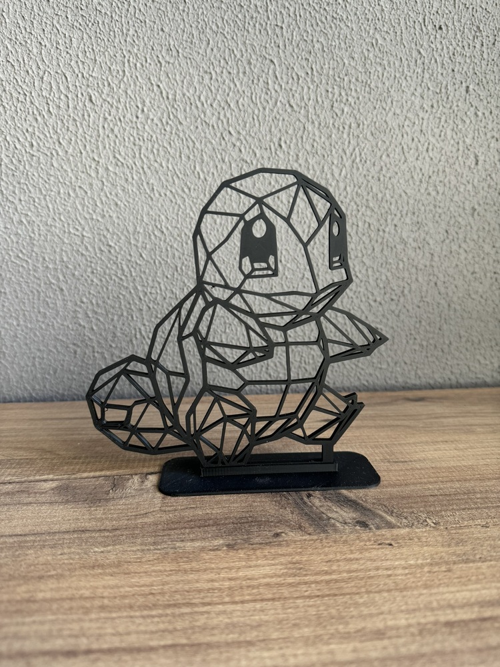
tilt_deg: -10.9
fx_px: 462
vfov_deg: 71.6
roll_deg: +0.3
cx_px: 250
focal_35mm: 24
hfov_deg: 56.8
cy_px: 334
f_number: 1.78
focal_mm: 6.76
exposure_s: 1/114
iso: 200
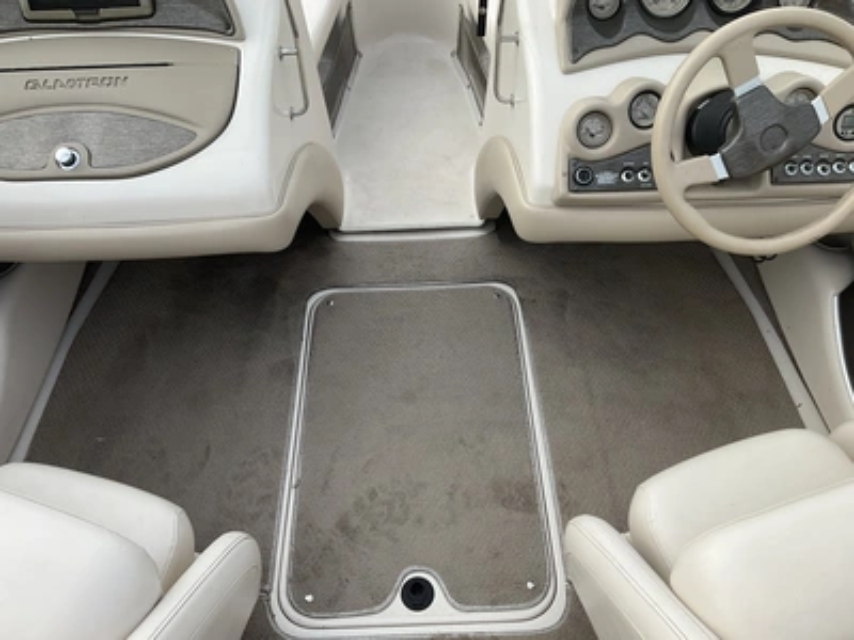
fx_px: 715
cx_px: 427
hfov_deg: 61.7
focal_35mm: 29
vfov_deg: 48.2
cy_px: 320
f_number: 1.8
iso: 25
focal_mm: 3
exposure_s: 1/829
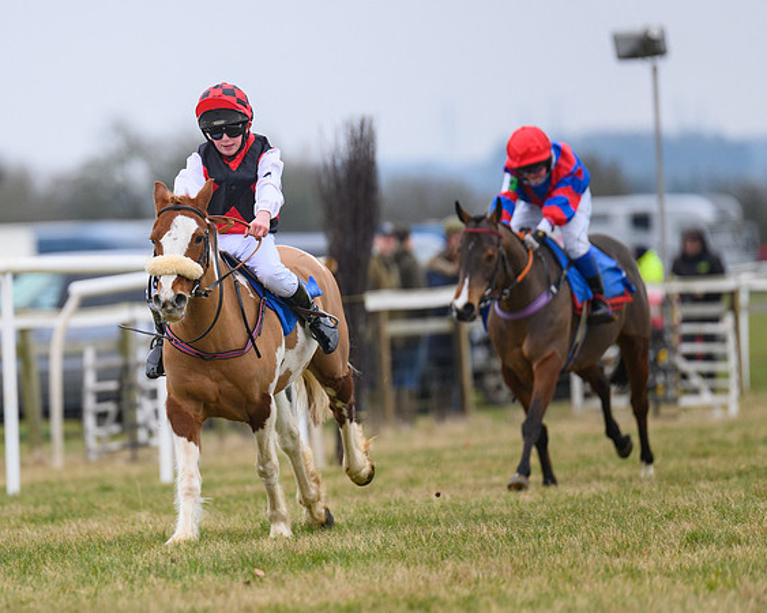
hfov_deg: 4.3
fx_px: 10122
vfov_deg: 3.5
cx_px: 159
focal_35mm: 446
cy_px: 228
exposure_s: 1/800
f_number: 4
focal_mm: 300
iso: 800
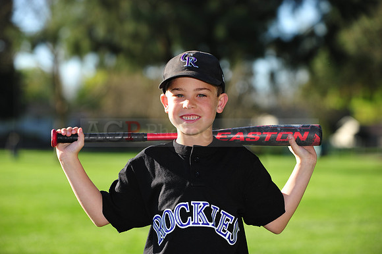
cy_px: 127
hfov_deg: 15.8
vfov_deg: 10.5
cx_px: 191
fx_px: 1379
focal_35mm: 130
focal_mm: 130
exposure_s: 1/640
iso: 200
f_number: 4.5
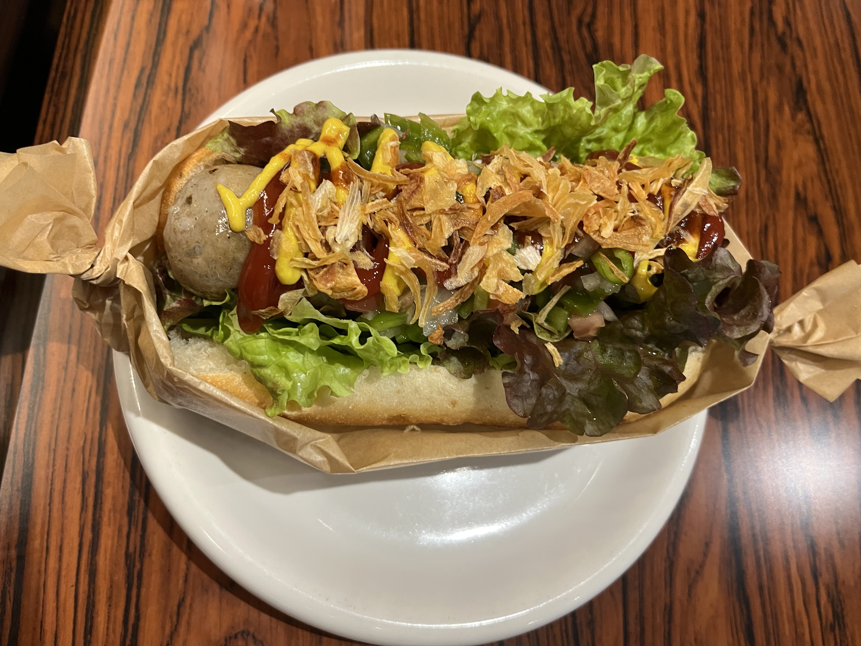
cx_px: 430
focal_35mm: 26
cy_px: 323
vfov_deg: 53.1
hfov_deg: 67.3
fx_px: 647
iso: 320
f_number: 1.6
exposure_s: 1/60
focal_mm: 5.1
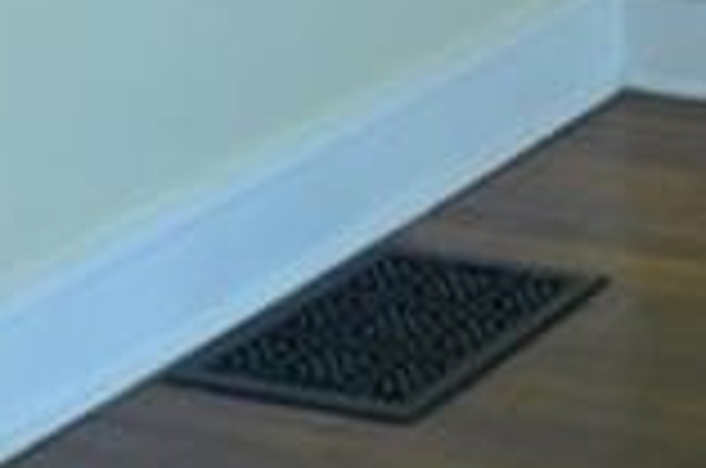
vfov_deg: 8.8
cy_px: -736
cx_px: 1237
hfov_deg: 13.6
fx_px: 2681
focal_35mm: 137
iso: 400
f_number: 7.1
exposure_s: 1/13
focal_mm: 14
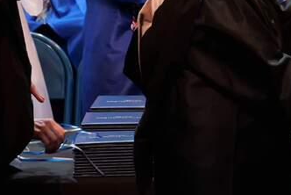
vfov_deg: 1.5
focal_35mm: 924
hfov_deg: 2.2
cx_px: 444
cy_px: -14
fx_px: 7475
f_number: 5.6
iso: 6400
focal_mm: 300
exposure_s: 1/125
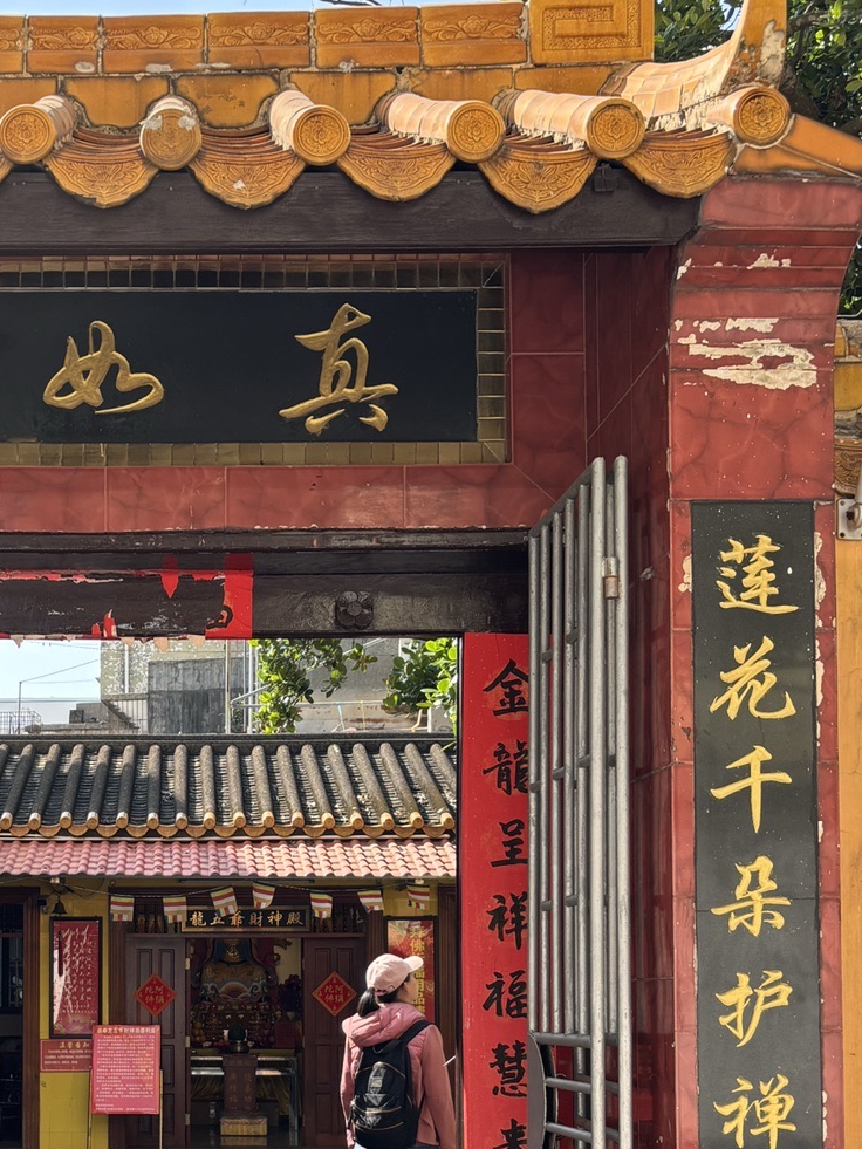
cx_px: 153
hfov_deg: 26.9
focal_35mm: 53
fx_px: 1759
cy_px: 928
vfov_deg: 35.0
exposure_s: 1/684
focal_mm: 5.96
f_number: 1.6
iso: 50
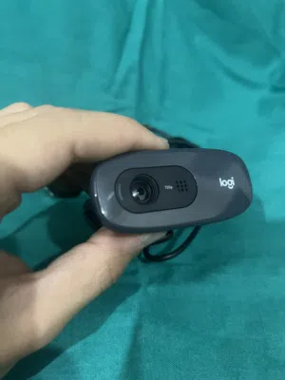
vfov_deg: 67.3
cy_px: 190
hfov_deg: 53.1
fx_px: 285
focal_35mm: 26
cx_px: 142
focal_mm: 5.7
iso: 500
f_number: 1.5
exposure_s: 1/33
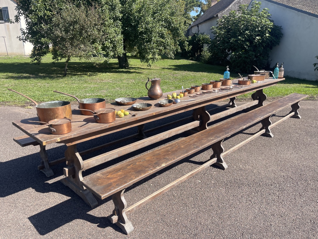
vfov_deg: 54.9
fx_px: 230
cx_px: 159
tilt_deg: -18.6
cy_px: 120
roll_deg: -0.2
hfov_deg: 69.4
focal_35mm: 25
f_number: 1.6
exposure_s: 1/1618
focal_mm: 5.1
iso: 32
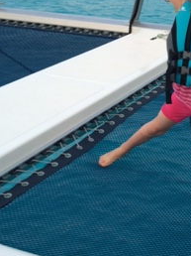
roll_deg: +0.0
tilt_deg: -14.0
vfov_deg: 26.4
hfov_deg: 19.6
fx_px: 531
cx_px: 205
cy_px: 43
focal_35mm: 72
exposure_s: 1/60
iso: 40
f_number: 2.2
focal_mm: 4.15
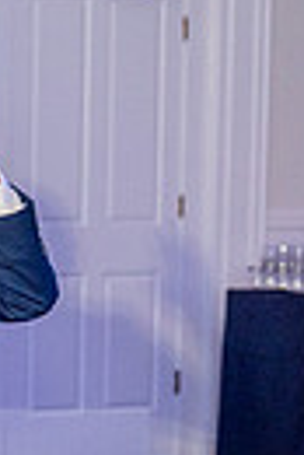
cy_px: 441
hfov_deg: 5.4
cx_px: -147
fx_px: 3209
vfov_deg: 8.1
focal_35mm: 254
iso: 1000
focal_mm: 53
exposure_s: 1/200
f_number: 4.5
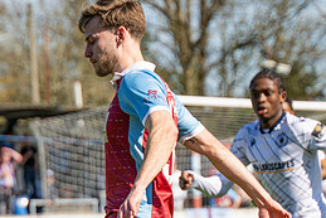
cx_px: 121
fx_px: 2637
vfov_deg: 4.7
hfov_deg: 7.1
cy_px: 200
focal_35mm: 291
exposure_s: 1/3200
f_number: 4
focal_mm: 98
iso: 200
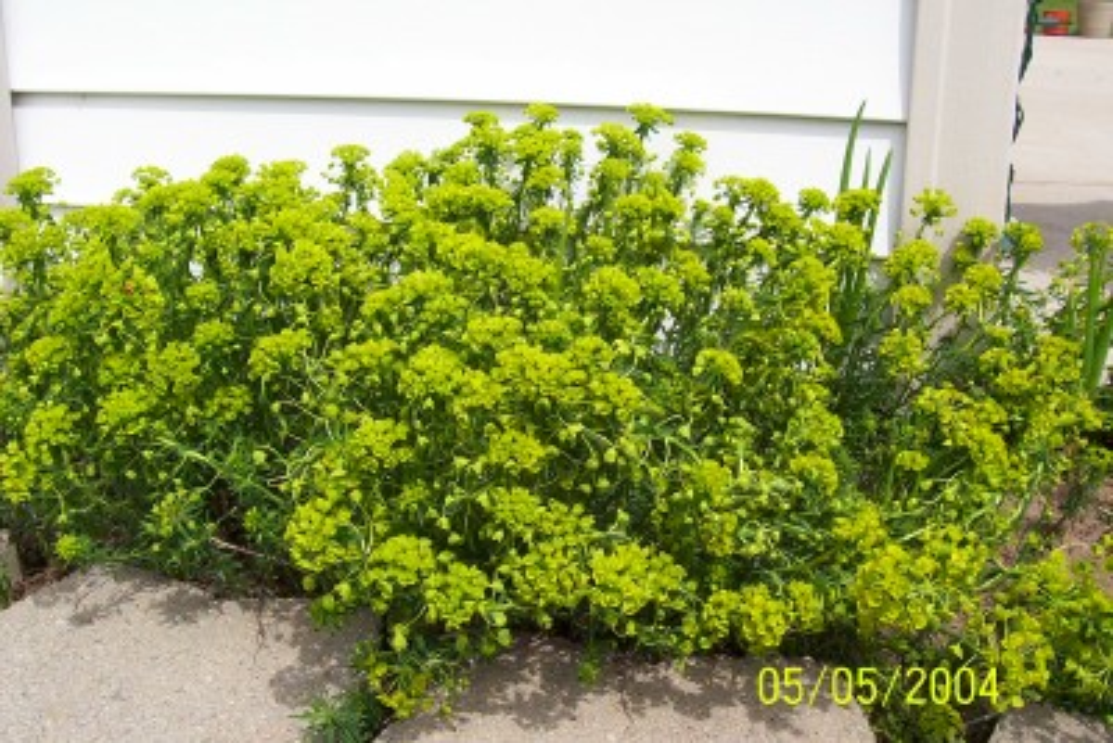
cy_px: 372
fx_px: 1330
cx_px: 556
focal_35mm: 43
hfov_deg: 45.4
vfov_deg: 31.2
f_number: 5.17
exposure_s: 1/457
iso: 100
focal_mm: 5.77
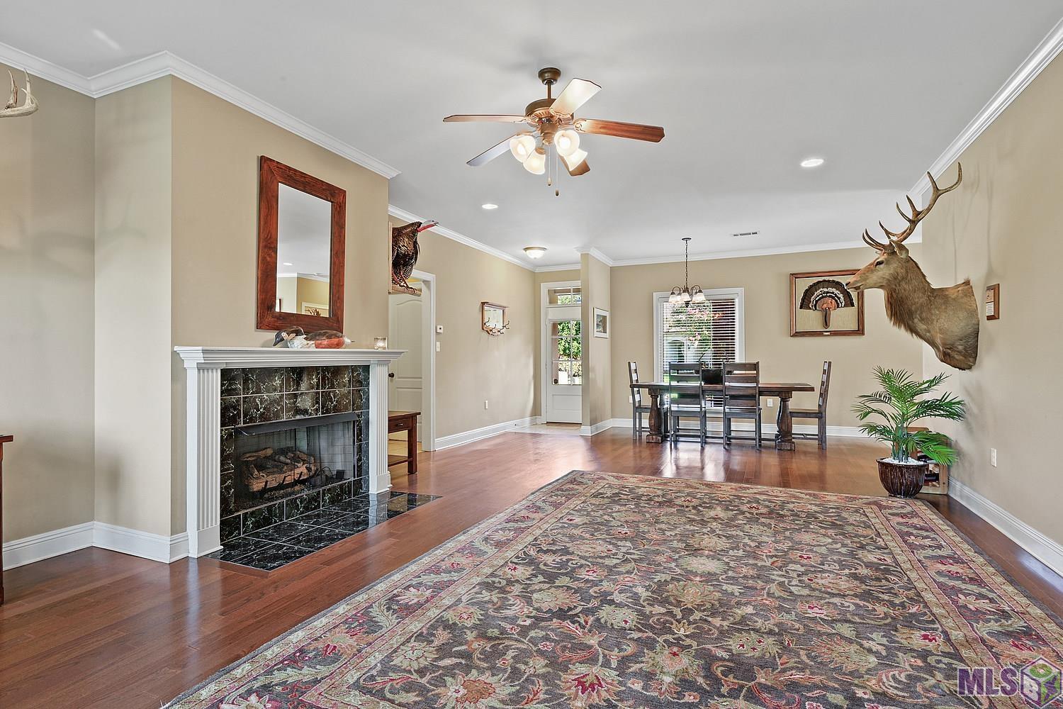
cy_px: 354
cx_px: 532
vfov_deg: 67.4
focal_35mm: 18
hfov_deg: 90.0
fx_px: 531
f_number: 14
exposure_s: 1/1.67
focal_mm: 18
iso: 200
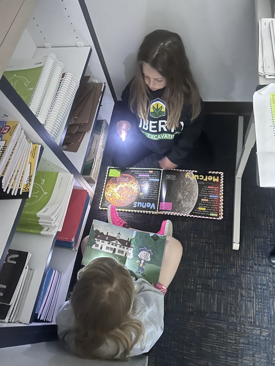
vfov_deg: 67.3
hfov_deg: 53.1
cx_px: 138
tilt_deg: -64.1
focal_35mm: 26
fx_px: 275
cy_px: 183
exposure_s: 1/24
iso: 1000
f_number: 1.5
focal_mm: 5.7
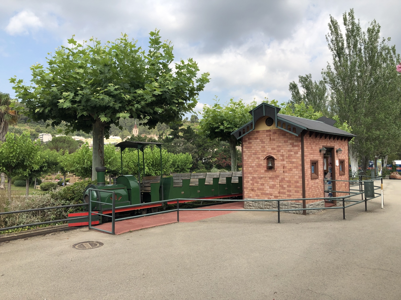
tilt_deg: +1.7
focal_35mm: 28
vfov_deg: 49.7
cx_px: 200
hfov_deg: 63.4
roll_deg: +0.0
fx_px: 324
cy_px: 150
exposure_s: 1/1200
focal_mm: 3.99
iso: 20
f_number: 1.8
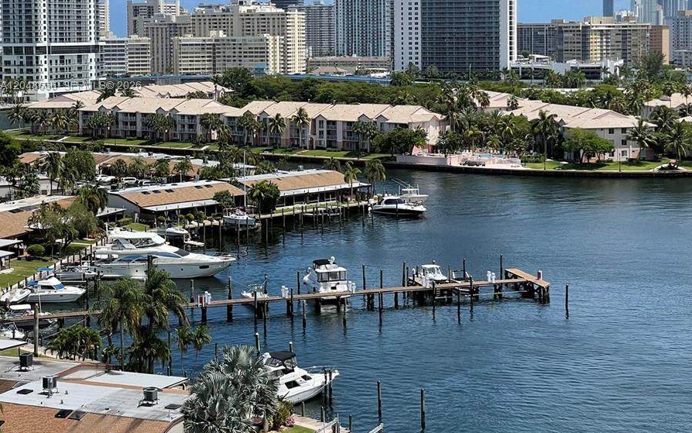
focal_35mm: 74
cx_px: 347
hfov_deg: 27.8
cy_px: 87
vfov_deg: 17.5
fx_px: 1396
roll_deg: +0.8
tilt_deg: -2.2
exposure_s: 1/2283
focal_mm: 6
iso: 25
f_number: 2
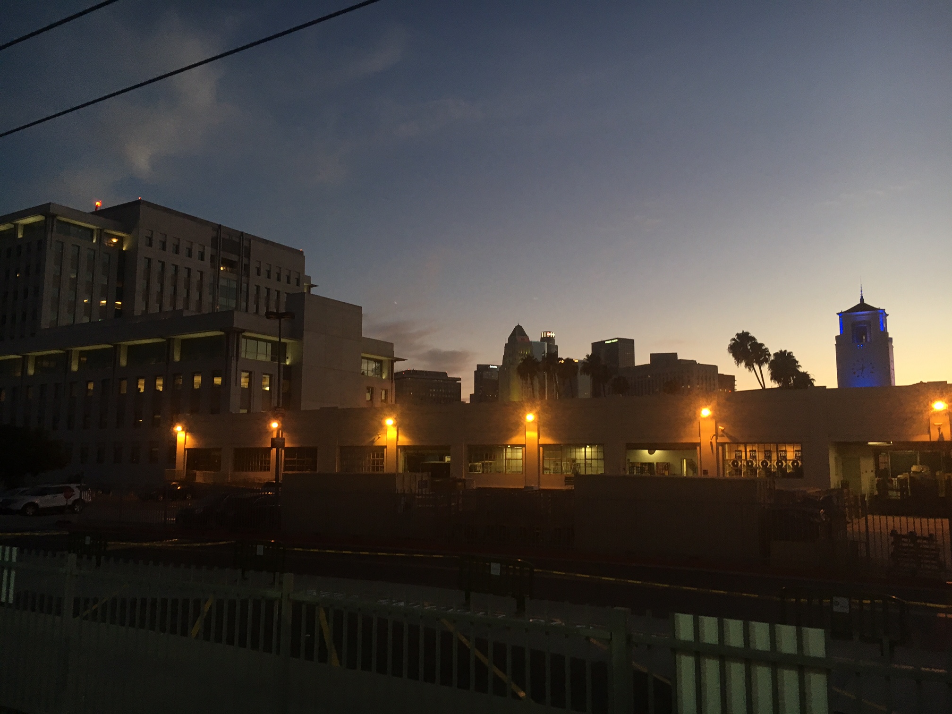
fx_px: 798
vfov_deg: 48.2
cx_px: 476
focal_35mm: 29
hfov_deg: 61.7
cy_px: 357
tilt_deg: +6.9
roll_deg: -0.1
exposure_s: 1/30
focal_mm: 4.15
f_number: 2.2
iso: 80
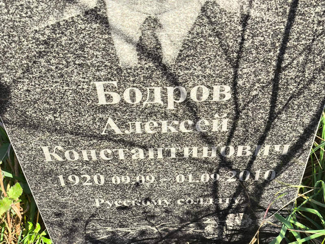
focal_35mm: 50
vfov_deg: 29.1
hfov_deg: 38.2
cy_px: 122
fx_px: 470
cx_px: 162
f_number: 1.7
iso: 50
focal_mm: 4.71
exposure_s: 1/204
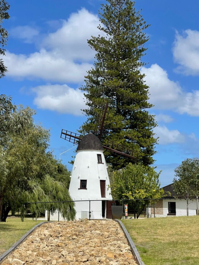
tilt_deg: +7.8
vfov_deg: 30.3
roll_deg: -0.1
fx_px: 491
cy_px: 132
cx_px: 100
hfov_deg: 22.9
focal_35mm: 64
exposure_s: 1/6944
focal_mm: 7.5
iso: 64
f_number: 2.2
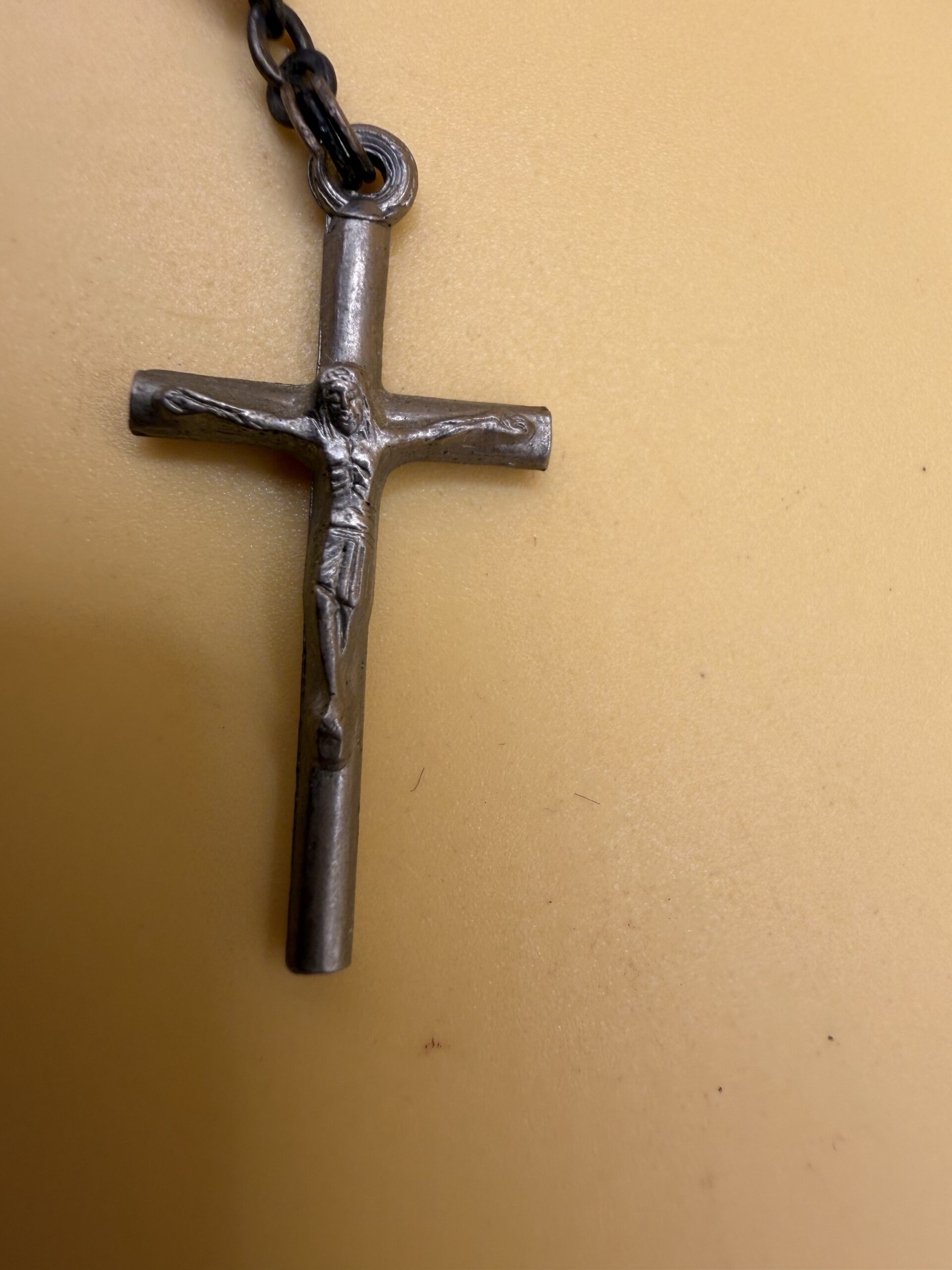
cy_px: 635
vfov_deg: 71.6
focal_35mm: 24
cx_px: 476
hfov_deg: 56.8
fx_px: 880
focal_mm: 2.22
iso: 40
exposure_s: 1/140
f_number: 2.2
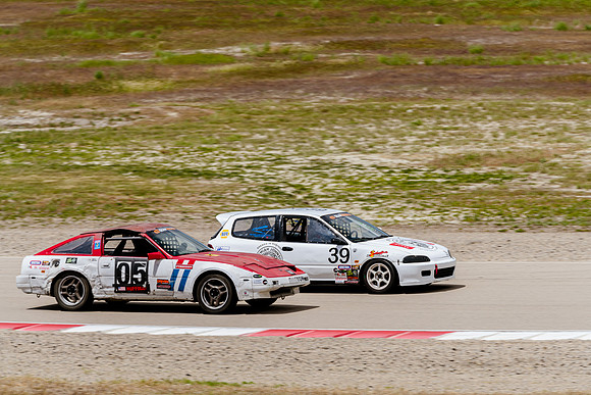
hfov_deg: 7.0
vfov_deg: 4.7
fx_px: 4854
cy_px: 198
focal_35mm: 296
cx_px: 305
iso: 64
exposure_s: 1/640
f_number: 5.6
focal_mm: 280
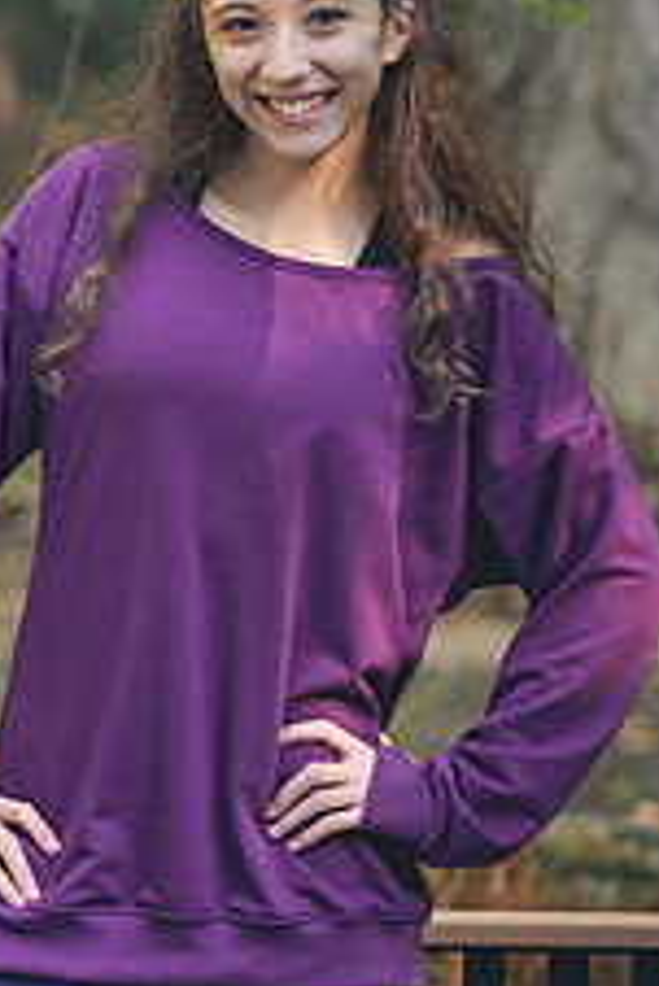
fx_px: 8690
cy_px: 408
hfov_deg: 4.3
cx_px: -296
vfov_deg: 6.5
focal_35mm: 317
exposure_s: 1/250
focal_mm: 105
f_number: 2.8
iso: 1000
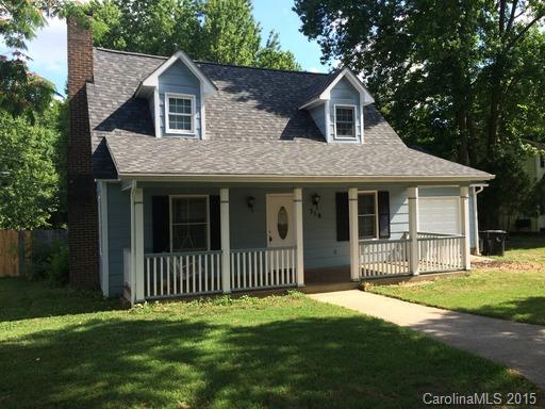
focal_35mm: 29
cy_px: 204
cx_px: 272
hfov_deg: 61.7
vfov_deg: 48.2
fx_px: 457
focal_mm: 4.15
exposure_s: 1/855
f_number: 2.2
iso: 32
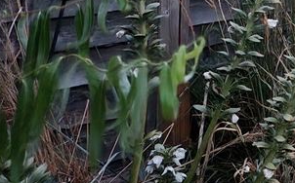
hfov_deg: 17.2
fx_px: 867
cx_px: 460
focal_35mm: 108
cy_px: -116
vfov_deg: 11.4
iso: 1250
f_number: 1.8
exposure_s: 1/10
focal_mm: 5
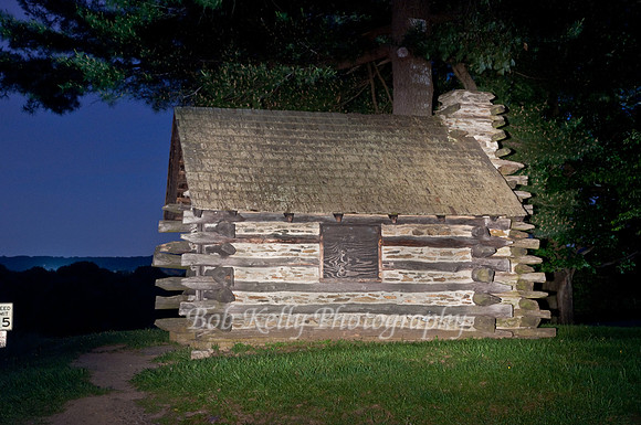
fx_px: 1120
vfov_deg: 21.5
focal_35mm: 63
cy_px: 212
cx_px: 320
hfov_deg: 31.9
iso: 400
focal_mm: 42
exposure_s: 21
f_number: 11
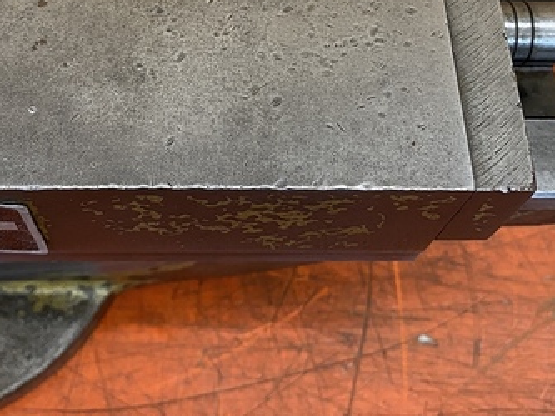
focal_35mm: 50
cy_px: 55
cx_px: 225
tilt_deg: -61.6
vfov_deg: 28.2
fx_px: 802
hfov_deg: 38.0
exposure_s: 1/60
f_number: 1.8
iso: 200
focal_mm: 4.25
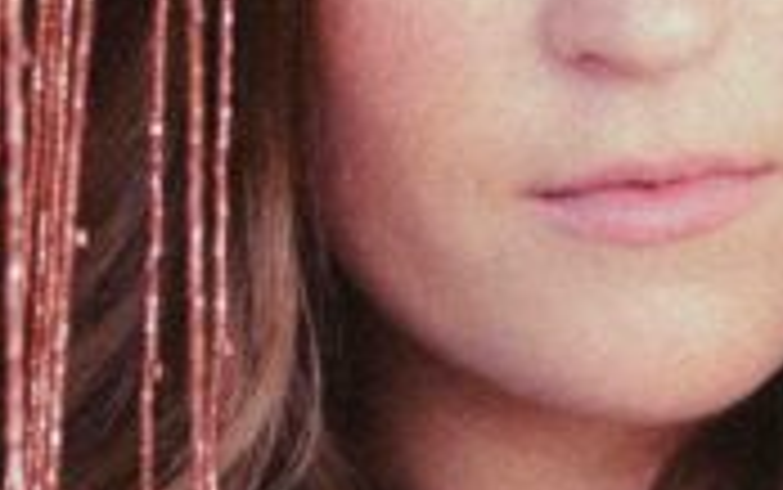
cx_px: 752
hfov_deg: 6.2
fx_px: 7217
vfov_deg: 3.9
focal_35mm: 338
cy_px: -252
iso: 800
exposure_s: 1/125
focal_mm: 50
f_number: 1.3
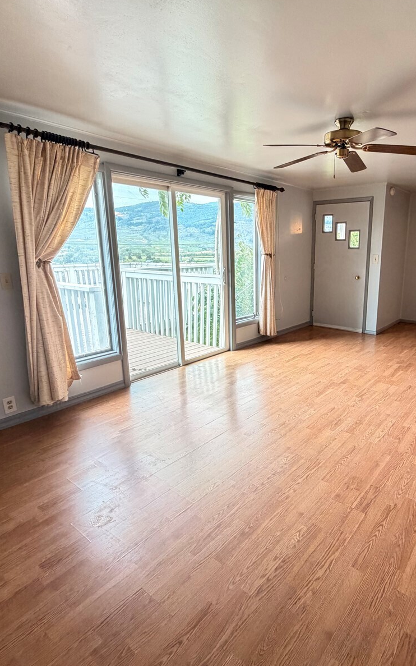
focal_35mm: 20
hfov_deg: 58.4
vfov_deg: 85.1
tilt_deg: -13.3
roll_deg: +0.5
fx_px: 363
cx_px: 275
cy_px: 331
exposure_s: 1/60
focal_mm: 2.22
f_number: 2.2
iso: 320
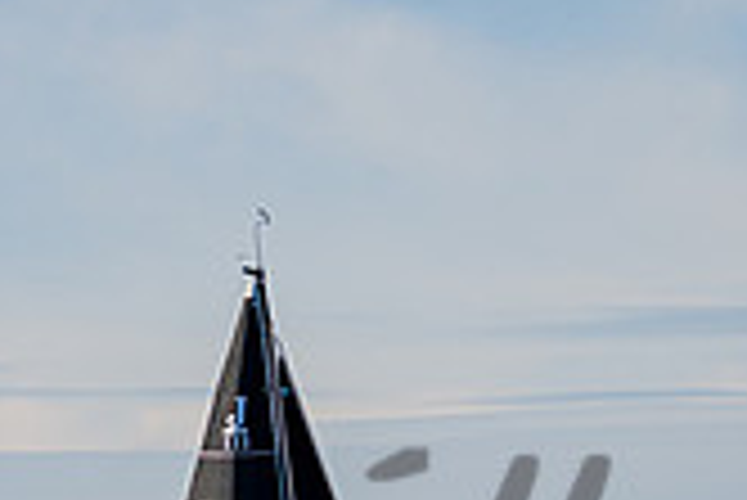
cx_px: 221
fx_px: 9636
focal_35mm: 464
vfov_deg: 3.0
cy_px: 619
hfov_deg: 4.4
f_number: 4.5
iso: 400
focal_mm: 110
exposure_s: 1/5000
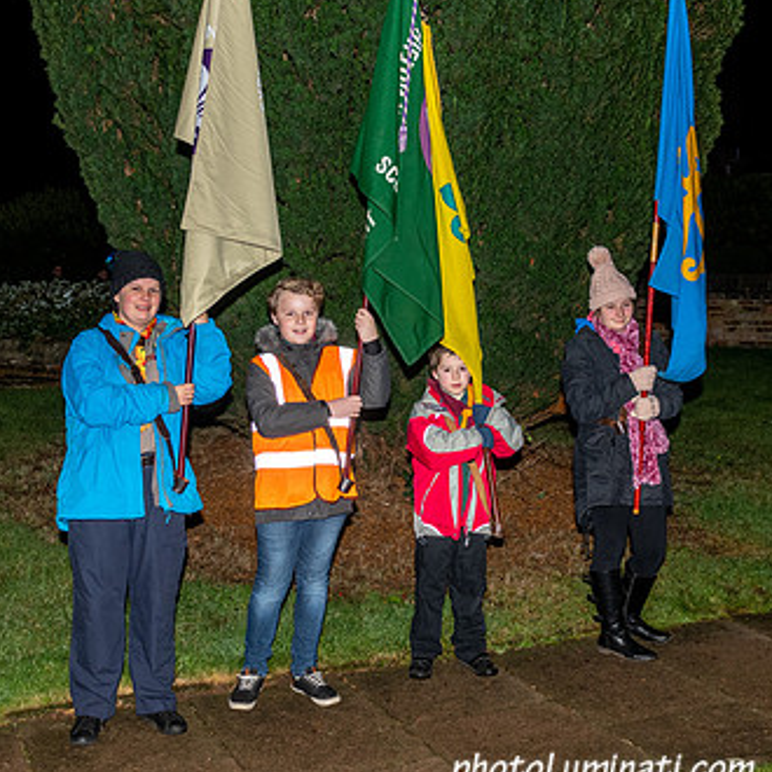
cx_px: 403
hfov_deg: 34.0
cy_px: 297
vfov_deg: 33.9
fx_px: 1262
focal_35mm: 50
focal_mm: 24
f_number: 4.5
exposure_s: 1/125
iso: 640
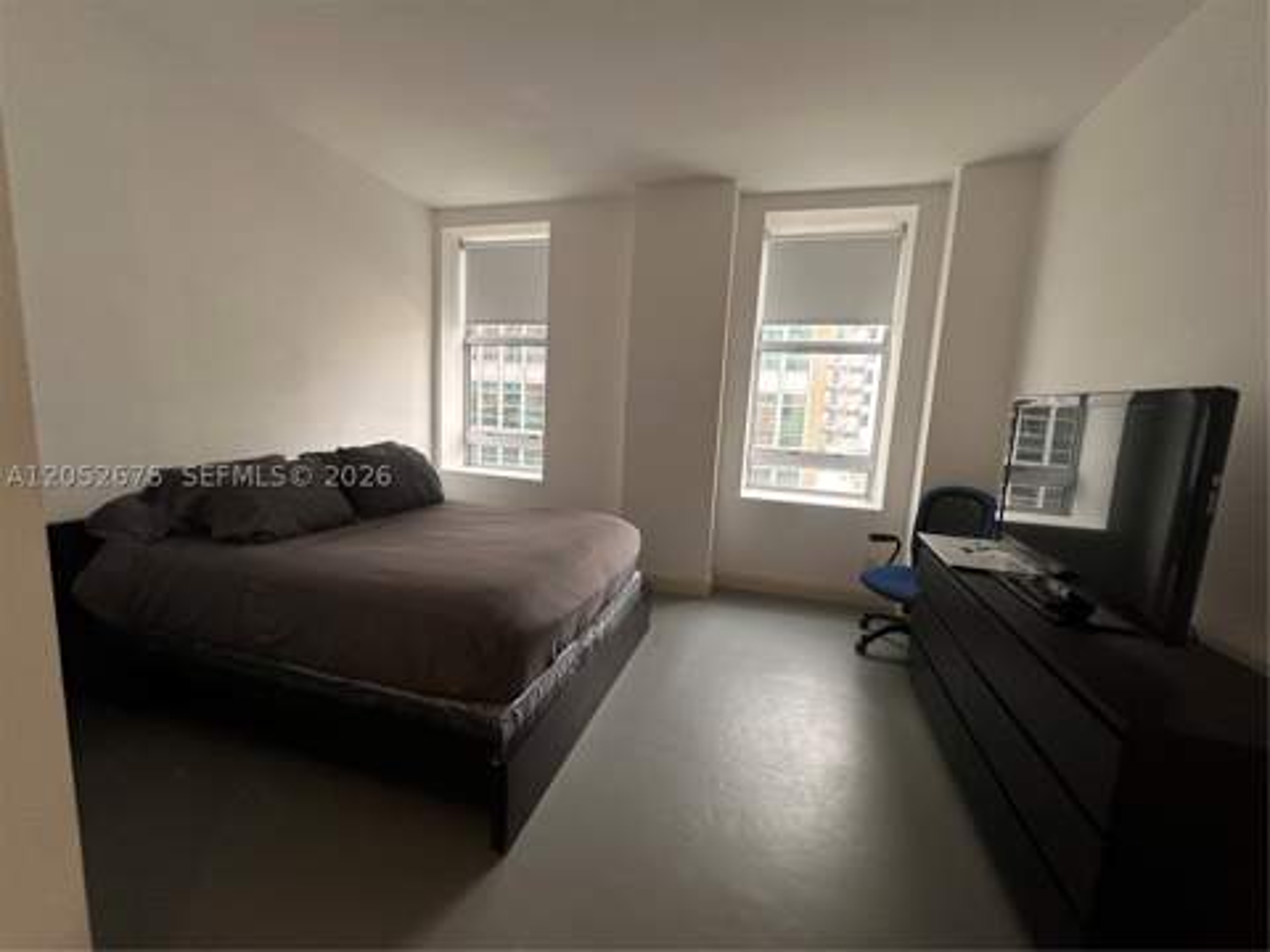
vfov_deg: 85.7
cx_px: 635
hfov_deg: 102.1
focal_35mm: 14
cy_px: 476
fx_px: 514
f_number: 2.2
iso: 200
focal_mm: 2.22
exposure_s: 1/60
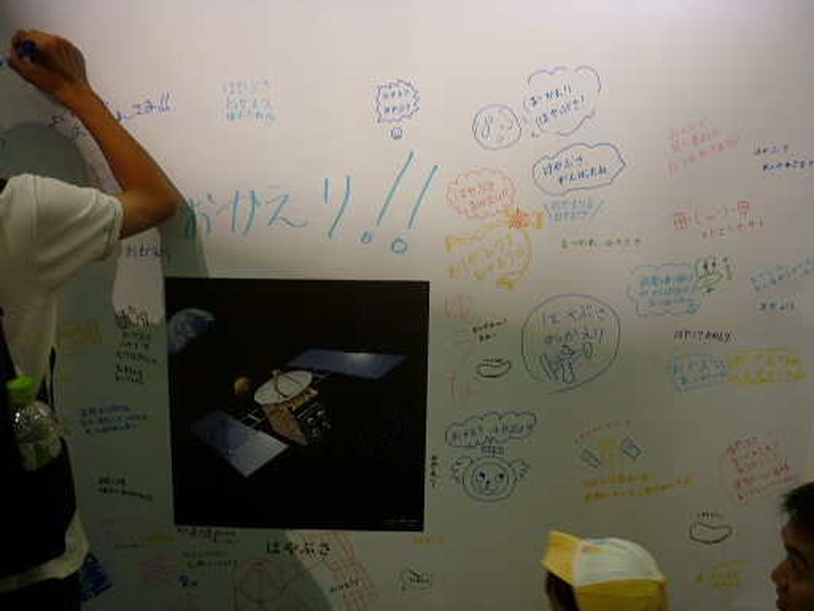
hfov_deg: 55.4
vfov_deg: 42.9
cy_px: 306
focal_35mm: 33
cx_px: 407
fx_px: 776
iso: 80
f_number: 2.8
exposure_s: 1/40
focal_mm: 5.5
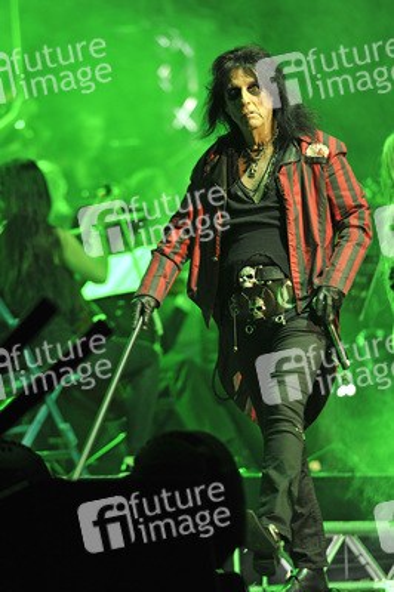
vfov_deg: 10.3
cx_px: 197
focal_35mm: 200
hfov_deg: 6.9
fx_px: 3289
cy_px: 296
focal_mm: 200
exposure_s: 1/160
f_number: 2.8
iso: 1000
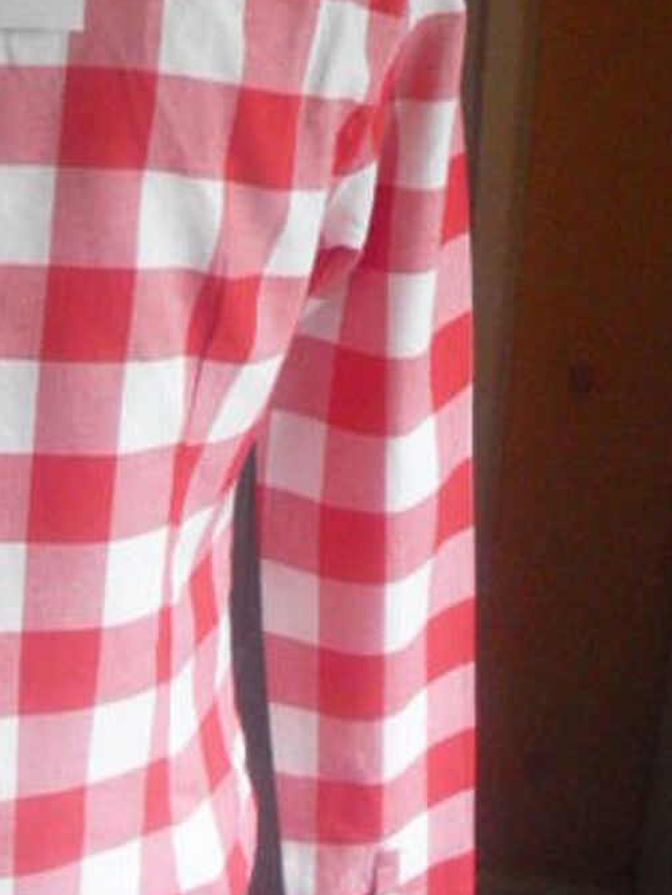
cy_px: 428
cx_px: 24
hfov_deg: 19.9
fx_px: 1862
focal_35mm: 72
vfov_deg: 27.0
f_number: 3.1
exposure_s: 1/25
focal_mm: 6.3
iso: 800
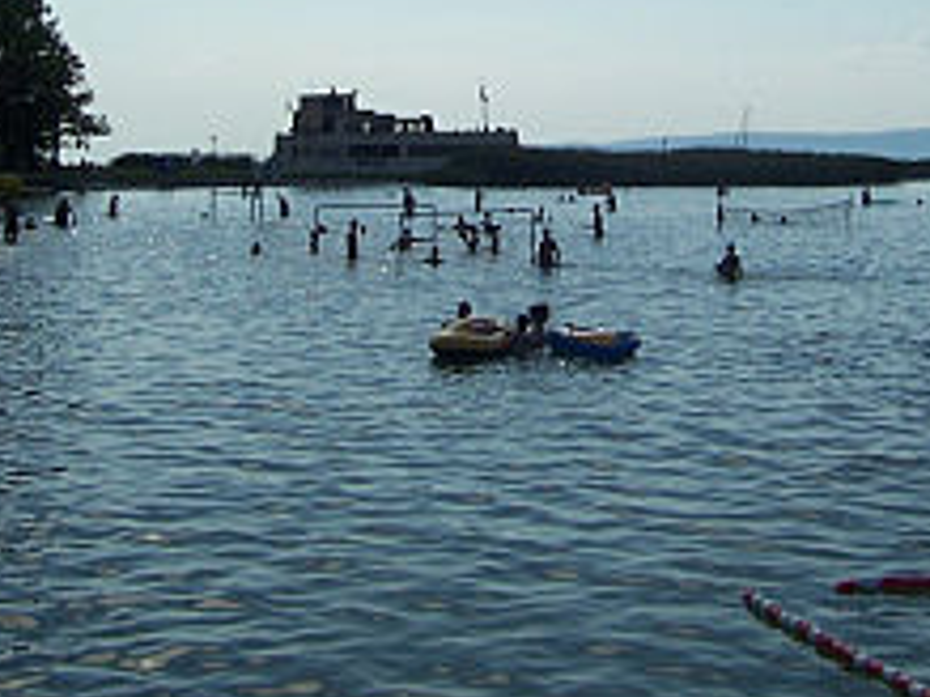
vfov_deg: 20.4
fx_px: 1880
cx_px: 616
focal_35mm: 70
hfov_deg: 27.6
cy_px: 13
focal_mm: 5.6
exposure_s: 1/1000
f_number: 5.6
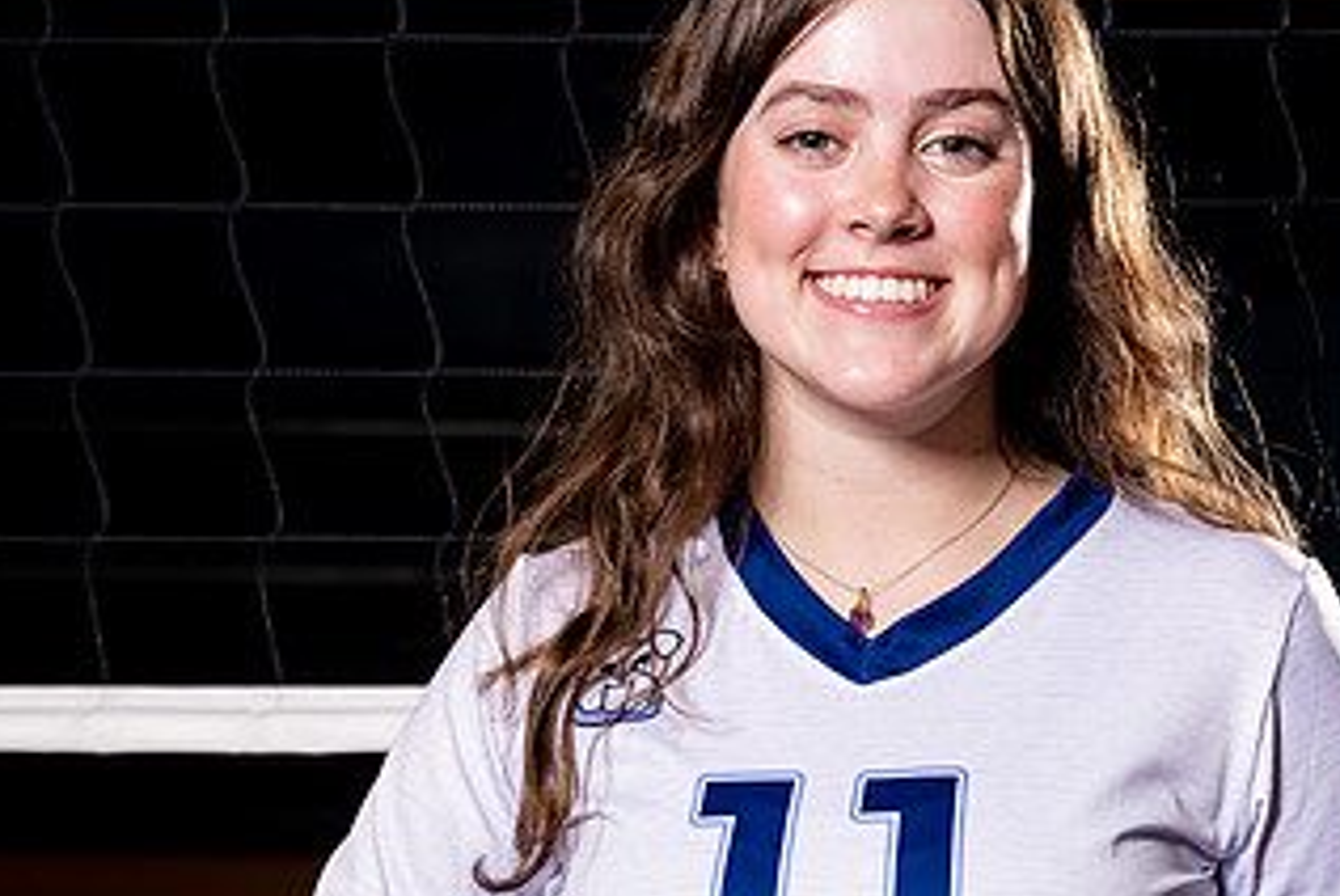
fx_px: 5029
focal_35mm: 135
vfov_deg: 10.2
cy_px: 692
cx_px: 718
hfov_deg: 15.2
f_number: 5.6
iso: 250
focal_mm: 65
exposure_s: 1/125
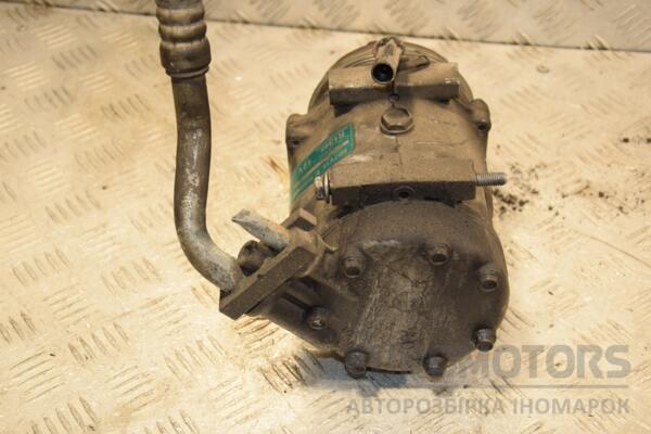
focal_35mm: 68
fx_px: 1221
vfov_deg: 20.2
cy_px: 217
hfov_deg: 29.9
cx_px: 326
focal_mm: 45
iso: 800
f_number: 5
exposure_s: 1/200
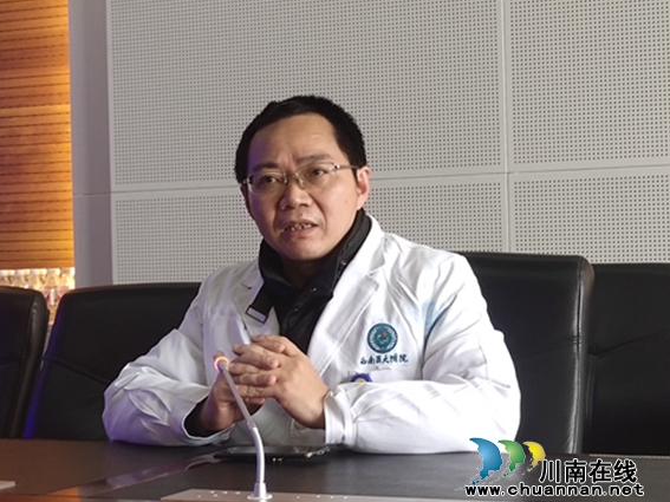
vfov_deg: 16.4
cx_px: 317
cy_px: 240
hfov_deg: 21.8
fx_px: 1742
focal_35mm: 90
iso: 196
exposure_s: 1/50
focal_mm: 4.27
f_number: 1.8
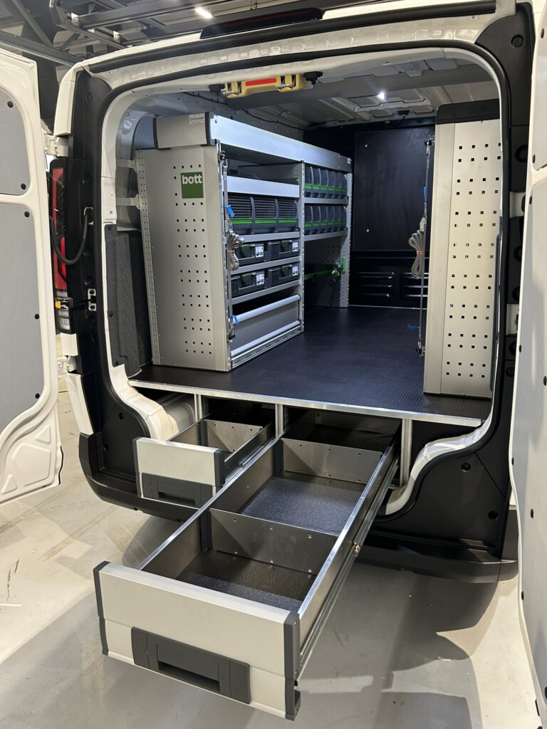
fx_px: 548
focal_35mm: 26
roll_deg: +1.7
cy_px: 364
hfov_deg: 53.1
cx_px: 274
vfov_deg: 67.3
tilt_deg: -15.2
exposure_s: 1/50
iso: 160
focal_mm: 5.7
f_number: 1.5
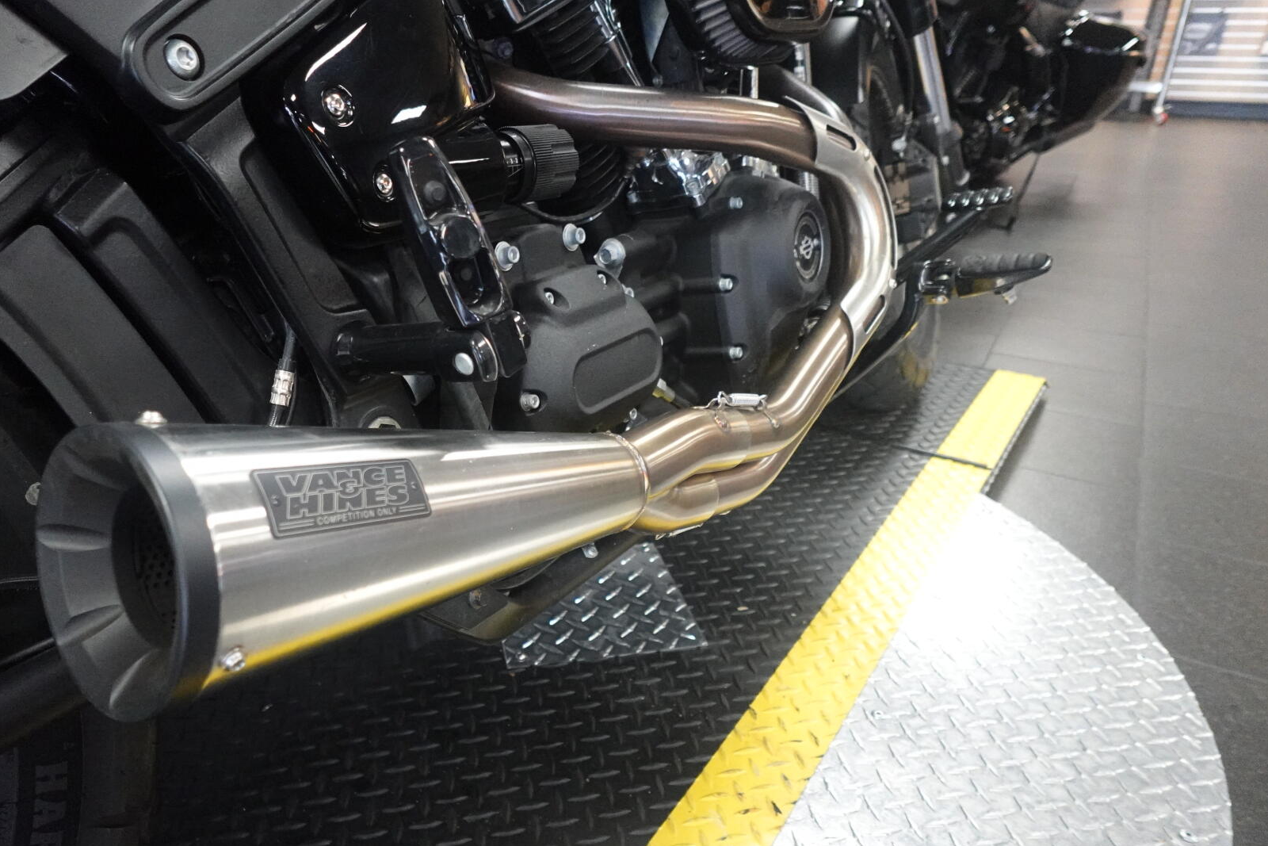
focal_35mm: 25
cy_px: 483
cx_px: 550
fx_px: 881
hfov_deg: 71.2
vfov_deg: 51.1
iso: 2500
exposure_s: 1/250
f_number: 2
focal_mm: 7.6
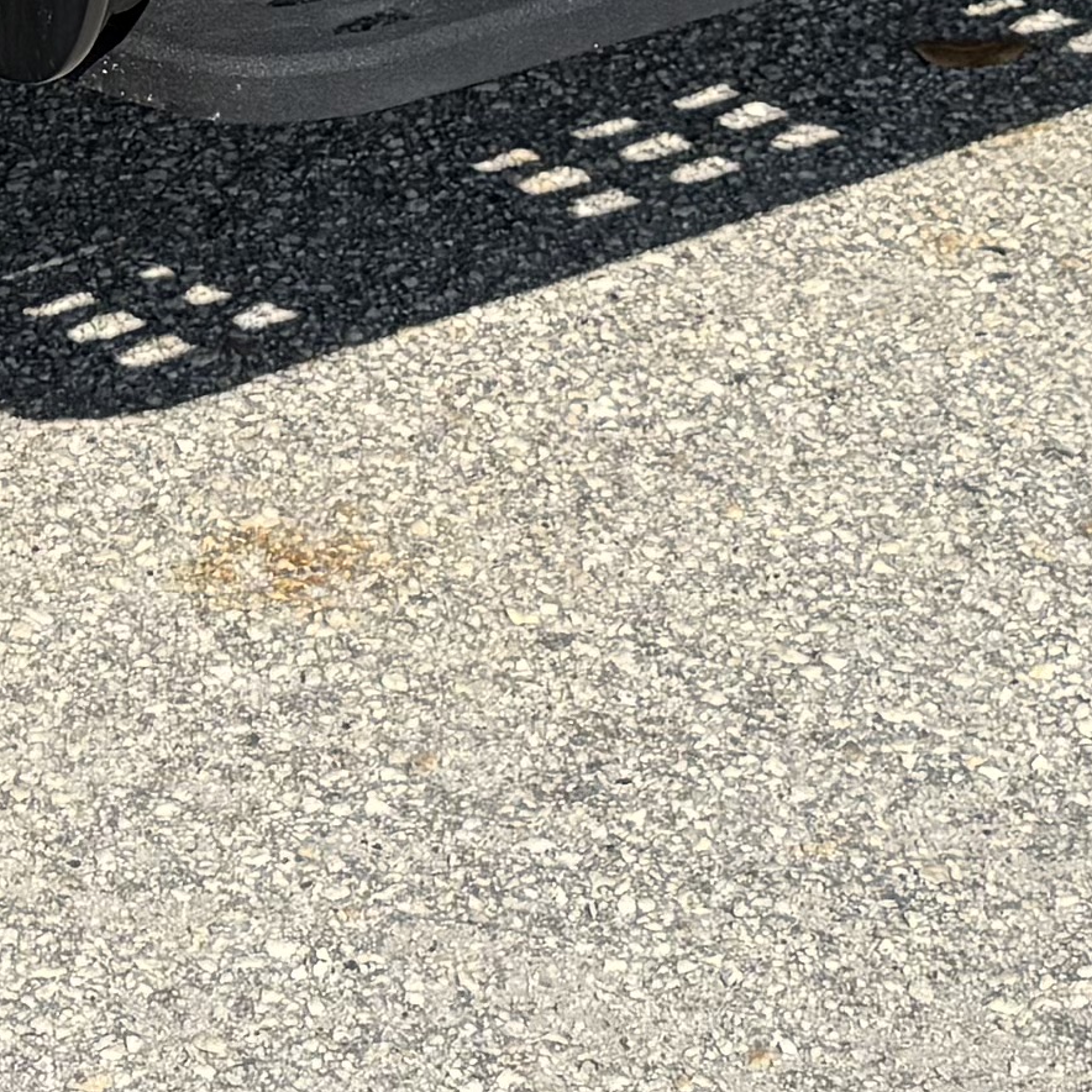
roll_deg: +1.0
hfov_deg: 12.5
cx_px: -114
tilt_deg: -9.8
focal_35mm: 137
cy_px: -1188
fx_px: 4890
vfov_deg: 11.3
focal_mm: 6.76
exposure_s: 1/4167
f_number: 1.78
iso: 80
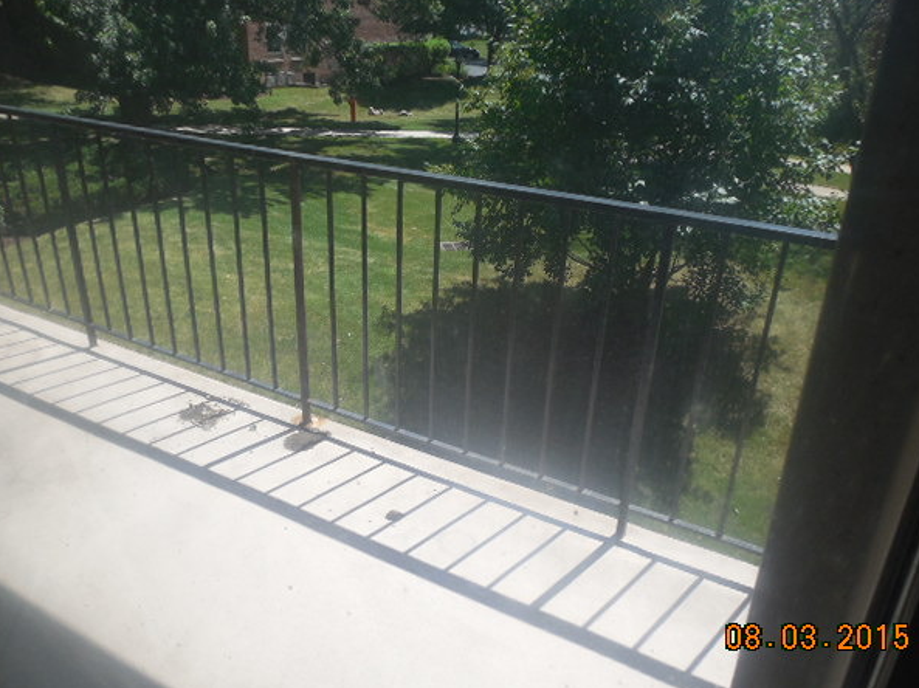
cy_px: 338
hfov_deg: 65.4
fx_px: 716
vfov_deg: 51.3
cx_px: 456
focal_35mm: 27
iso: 125
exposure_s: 1/800
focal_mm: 4.5
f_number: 3.3
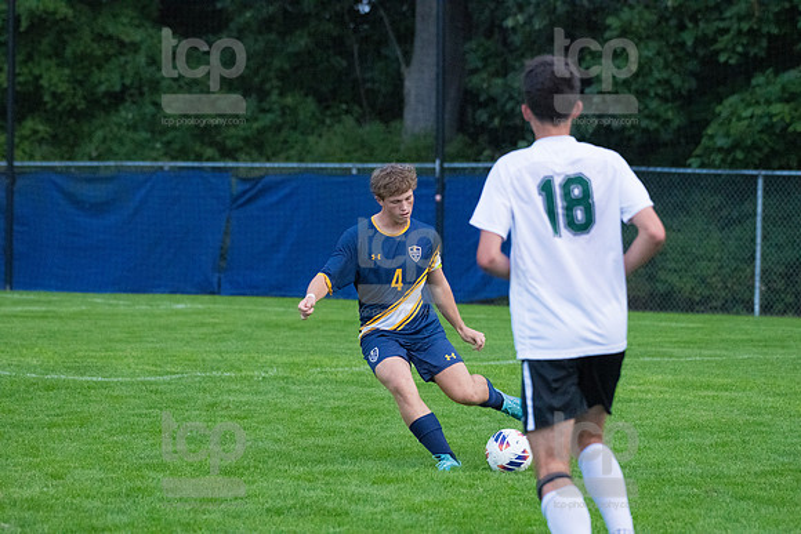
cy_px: 267
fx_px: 4451
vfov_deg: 6.9
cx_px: 400
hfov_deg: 10.3
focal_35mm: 200
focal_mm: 200
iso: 6400
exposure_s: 1/2000
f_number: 5.6
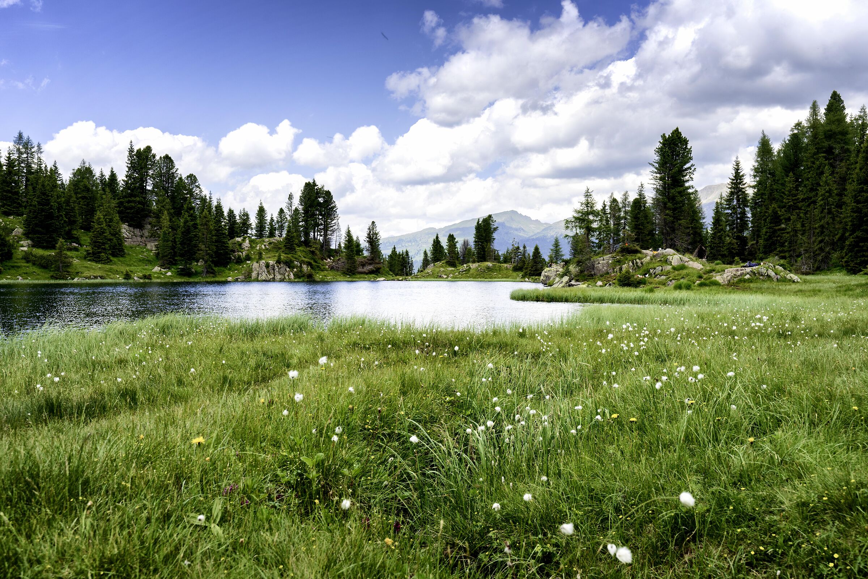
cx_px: 434
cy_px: 290
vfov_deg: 37.9
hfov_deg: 54.4
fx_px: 844
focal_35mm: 35
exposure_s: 1/125
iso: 100
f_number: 9
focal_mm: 35
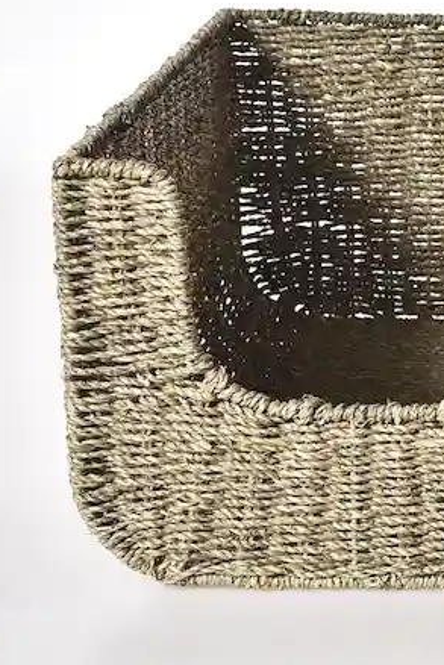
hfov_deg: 11.5
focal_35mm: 114
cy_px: 230
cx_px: 689
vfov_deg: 17.9
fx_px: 2107
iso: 320
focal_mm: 50
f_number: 9
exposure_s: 1/125
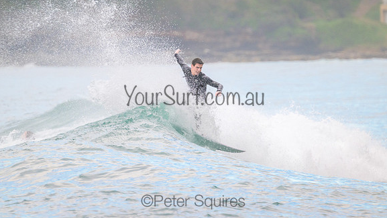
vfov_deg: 1.4
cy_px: 90
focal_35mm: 842
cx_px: 193
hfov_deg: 2.6
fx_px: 8643
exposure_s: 1/320
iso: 2000
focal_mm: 800
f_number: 11
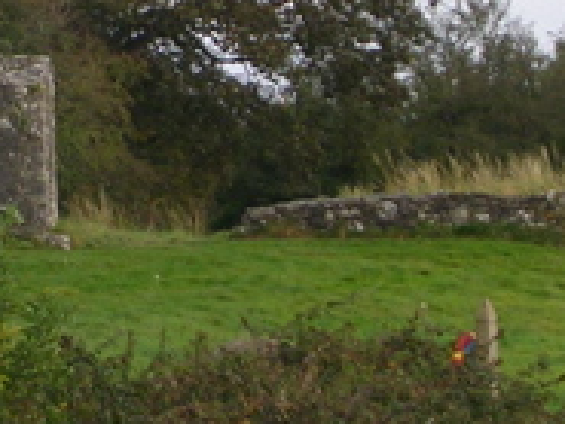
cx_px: -128
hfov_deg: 5.0
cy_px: 24
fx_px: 6484
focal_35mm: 397
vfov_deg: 3.7
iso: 50
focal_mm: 17.4
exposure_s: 1/132
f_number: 4.9
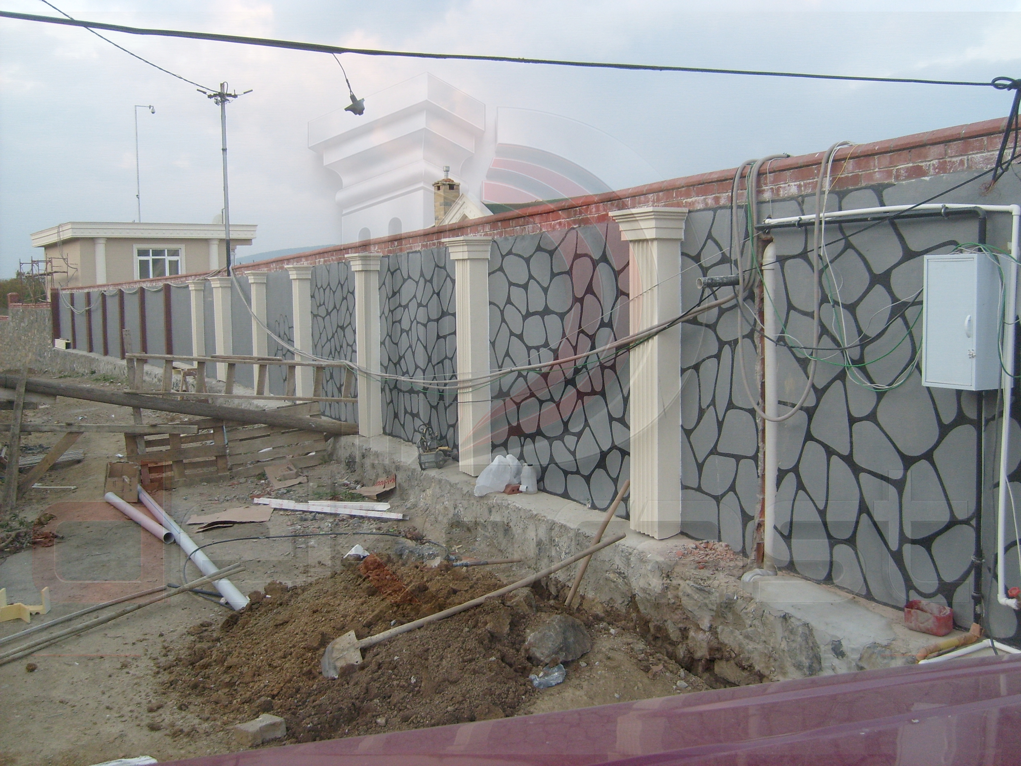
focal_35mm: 35
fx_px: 1032
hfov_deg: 52.6
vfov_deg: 40.7
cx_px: 510
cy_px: 383
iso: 80
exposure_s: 1/90
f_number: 2.8
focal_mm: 5.8
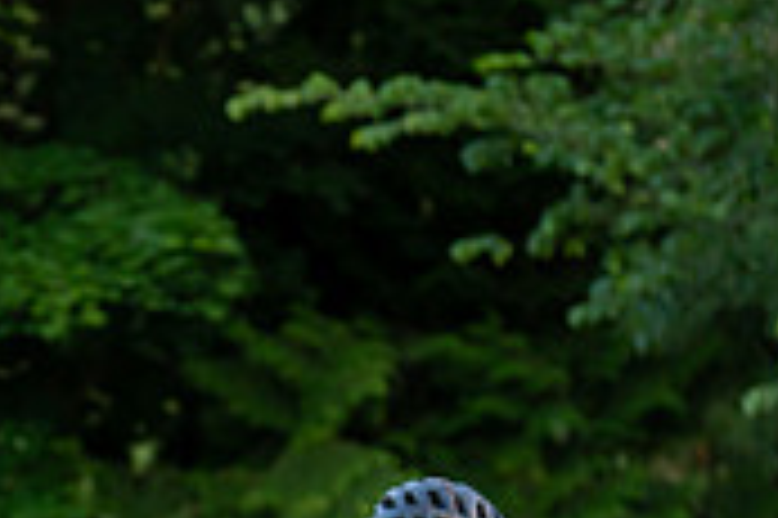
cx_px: -301
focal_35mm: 353
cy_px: 786
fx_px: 7621
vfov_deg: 3.9
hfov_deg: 5.8
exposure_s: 1/1000
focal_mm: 105
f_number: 2.8
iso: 1250
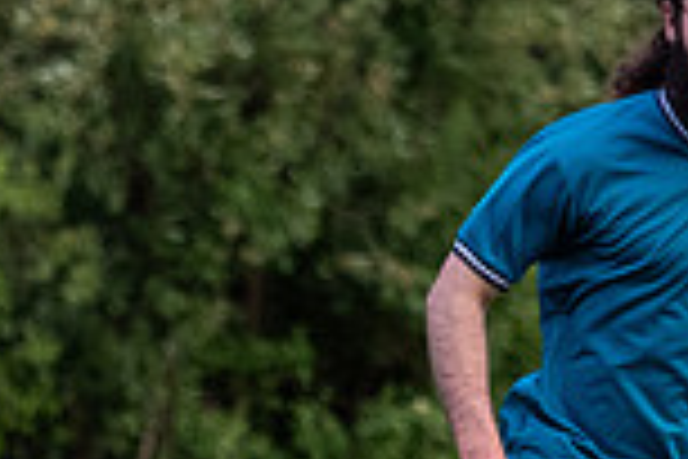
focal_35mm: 725
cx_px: -272
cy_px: 483
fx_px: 13854
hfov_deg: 2.8
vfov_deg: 1.9
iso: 1250
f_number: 2.8
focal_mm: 90
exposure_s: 1/1000
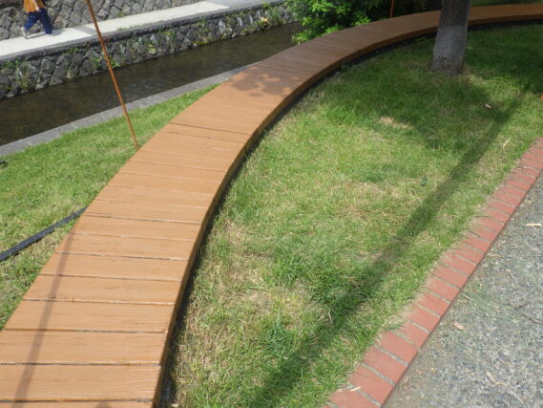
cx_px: 272
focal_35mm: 28
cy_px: 204
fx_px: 439
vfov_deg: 49.8
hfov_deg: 63.4
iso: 125
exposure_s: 1/500
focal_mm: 5
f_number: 4.2
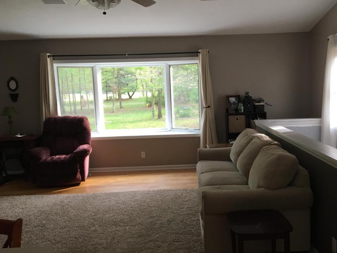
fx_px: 351
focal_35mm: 36
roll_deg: +1.5
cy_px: 128
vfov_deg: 39.7
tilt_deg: -7.2
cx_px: 199
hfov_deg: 51.1
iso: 32
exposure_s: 1/30
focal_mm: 4.15
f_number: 2.2
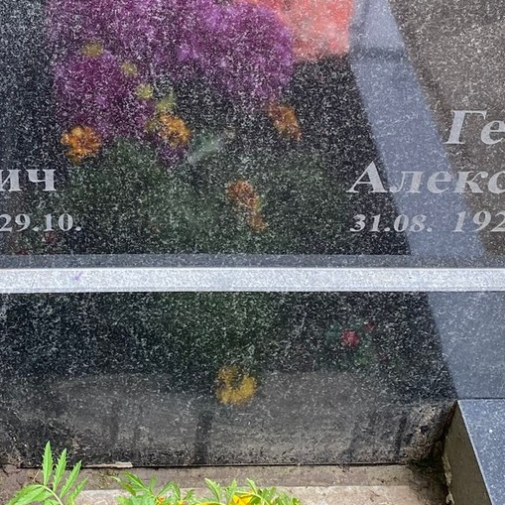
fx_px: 1073
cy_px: 81
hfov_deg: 26.2
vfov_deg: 25.9
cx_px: 142
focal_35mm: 65
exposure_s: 1/121
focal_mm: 4.25
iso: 64
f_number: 1.8
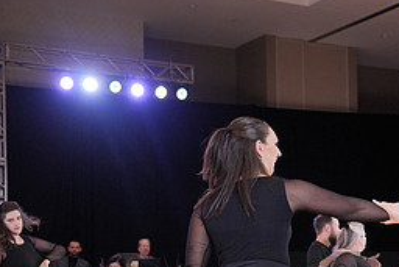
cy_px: 293
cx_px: 425
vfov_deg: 14.4
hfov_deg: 20.9
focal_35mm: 93
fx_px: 1031
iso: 1600
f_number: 4
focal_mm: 41
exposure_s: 1/400
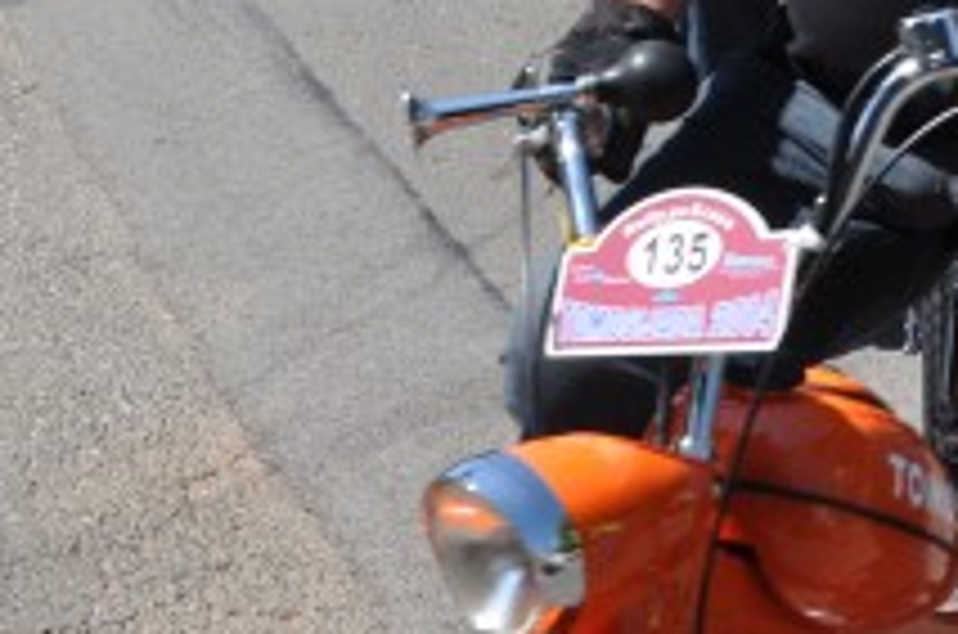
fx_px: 3292
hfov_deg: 16.5
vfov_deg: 10.7
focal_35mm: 124
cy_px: -286
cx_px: 216
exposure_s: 1/320
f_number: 9
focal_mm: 22
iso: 200
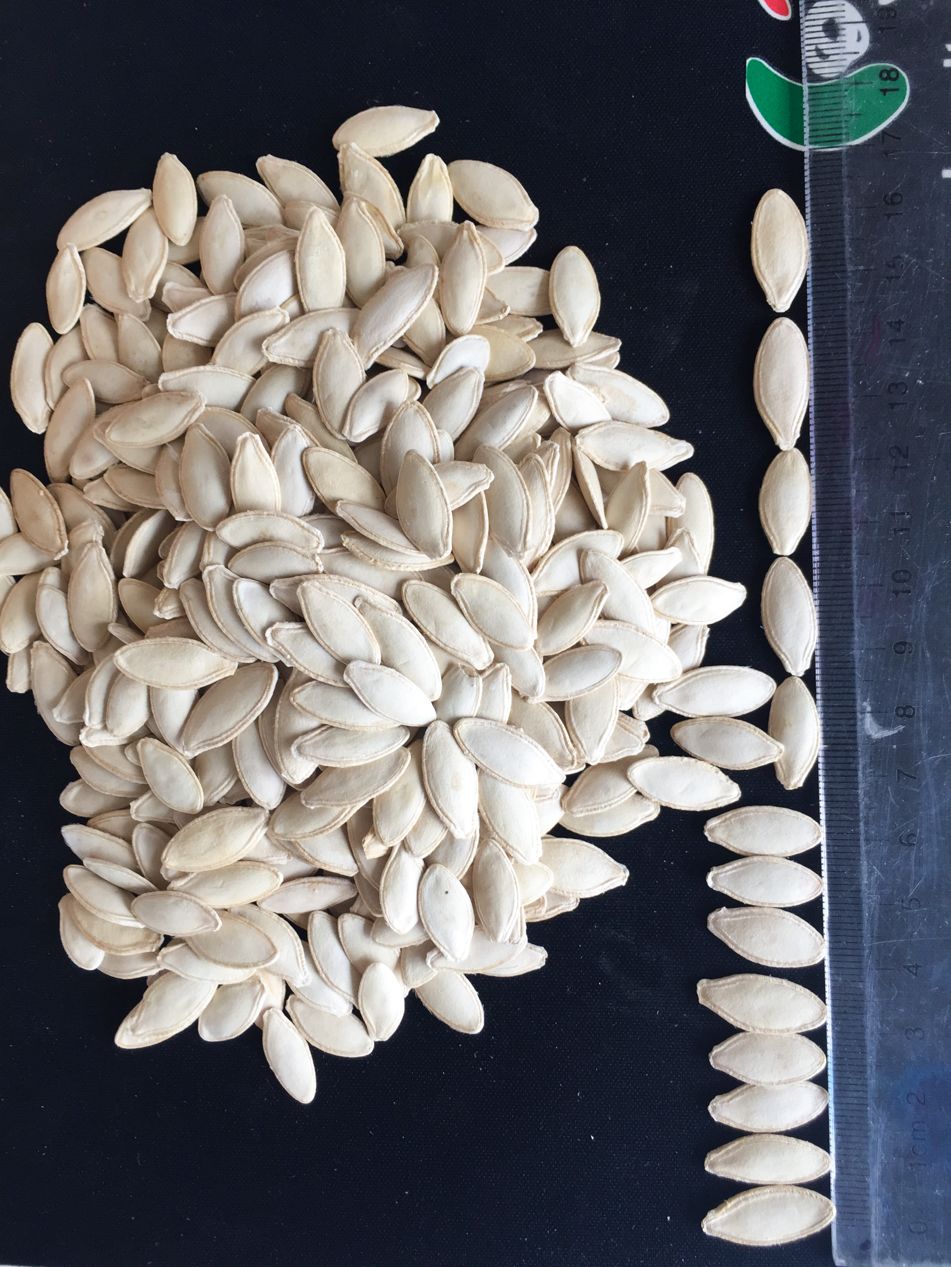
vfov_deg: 61.7
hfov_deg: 48.2
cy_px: 634
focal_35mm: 29
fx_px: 1062
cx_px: 476
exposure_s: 1/100
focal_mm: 4.15
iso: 40
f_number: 2.2
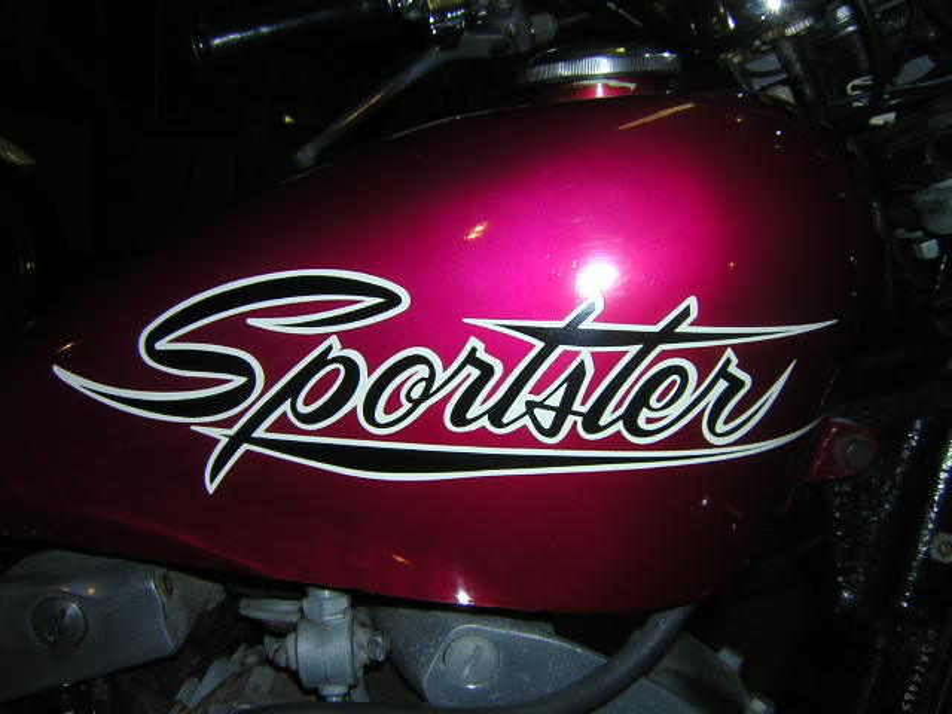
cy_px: 357
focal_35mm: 36
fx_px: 990
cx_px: 476
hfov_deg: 51.4
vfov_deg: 39.7
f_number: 5.2
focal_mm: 4.7
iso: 100
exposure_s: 1/60.1
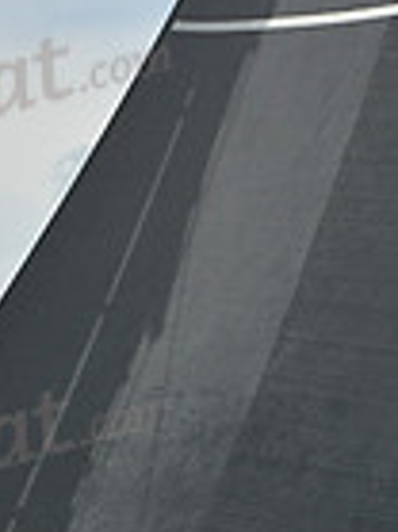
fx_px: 4637
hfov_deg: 4.8
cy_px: 718
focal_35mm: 302
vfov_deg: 6.5
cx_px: -563
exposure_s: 1/1250
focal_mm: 75
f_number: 10
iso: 320
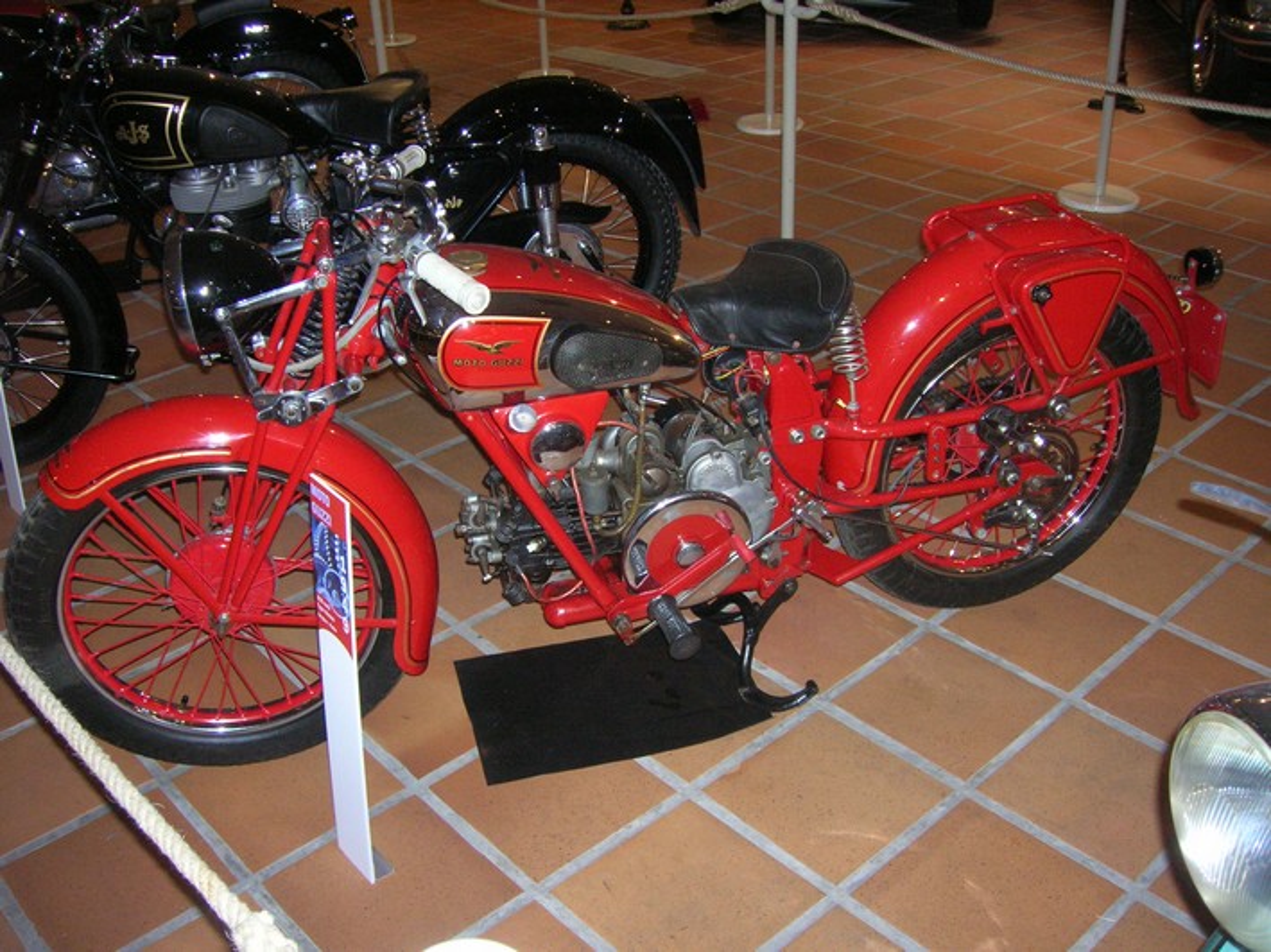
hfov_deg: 54.0
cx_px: 636
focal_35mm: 34
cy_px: 476
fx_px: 1248
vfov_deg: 41.8
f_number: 2.9
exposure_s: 1/60.1
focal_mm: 5.7
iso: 183
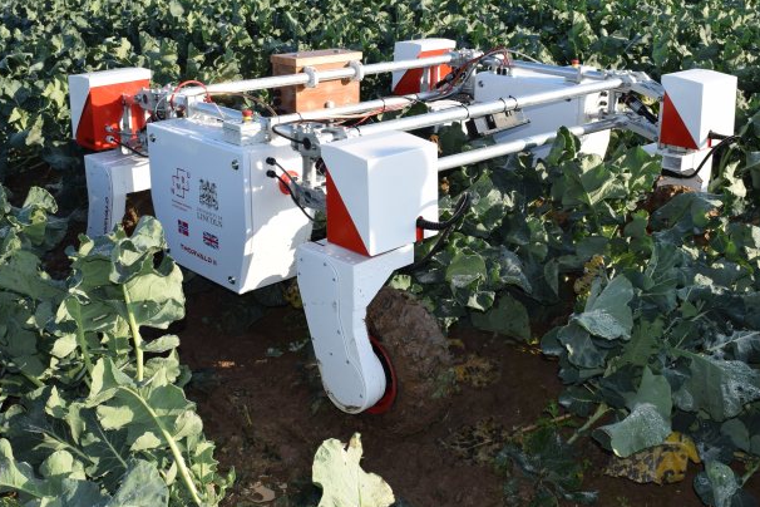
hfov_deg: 44.8
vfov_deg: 30.6
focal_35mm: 44
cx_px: 367
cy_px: 206
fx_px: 922
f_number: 8
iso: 100
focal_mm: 21
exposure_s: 1/200
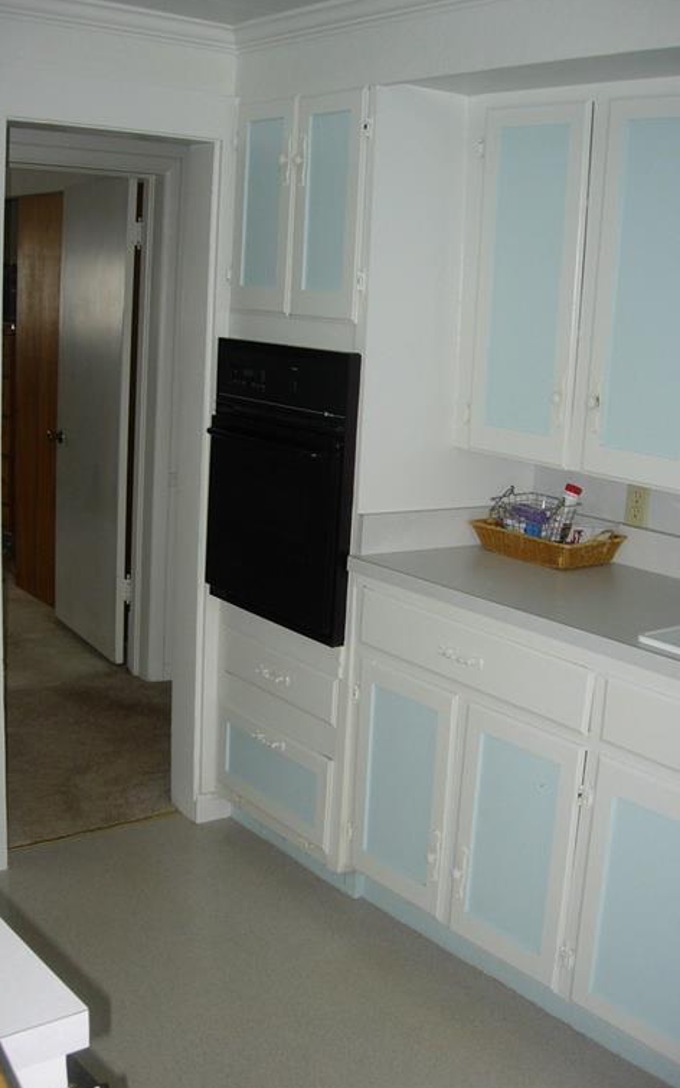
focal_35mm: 41
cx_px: 380
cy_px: 543
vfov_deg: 48.2
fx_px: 1215
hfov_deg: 31.2
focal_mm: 7.8
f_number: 2.8
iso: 79
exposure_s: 1/64
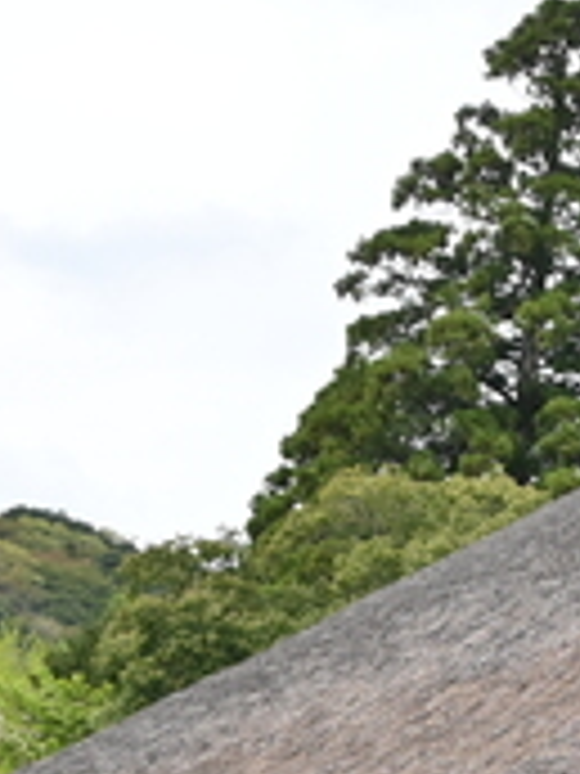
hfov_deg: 10.9
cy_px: 826
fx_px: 2942
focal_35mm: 132
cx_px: 796
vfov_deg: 14.7
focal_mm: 24.5
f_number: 7.1
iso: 320
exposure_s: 1/800
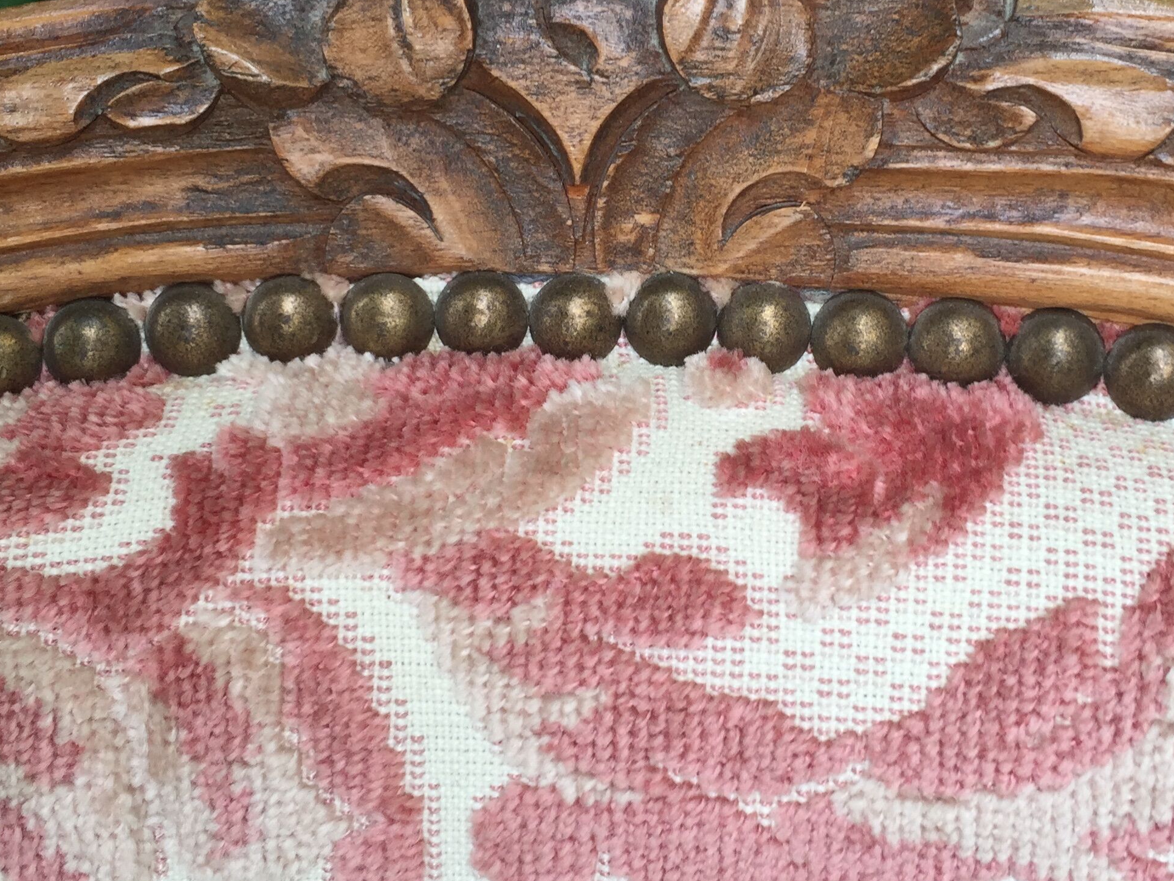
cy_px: 359
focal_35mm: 49
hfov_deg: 38.9
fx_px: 1662
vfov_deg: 29.6
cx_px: 658
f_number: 2.2
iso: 32
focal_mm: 4.15
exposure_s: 1/125
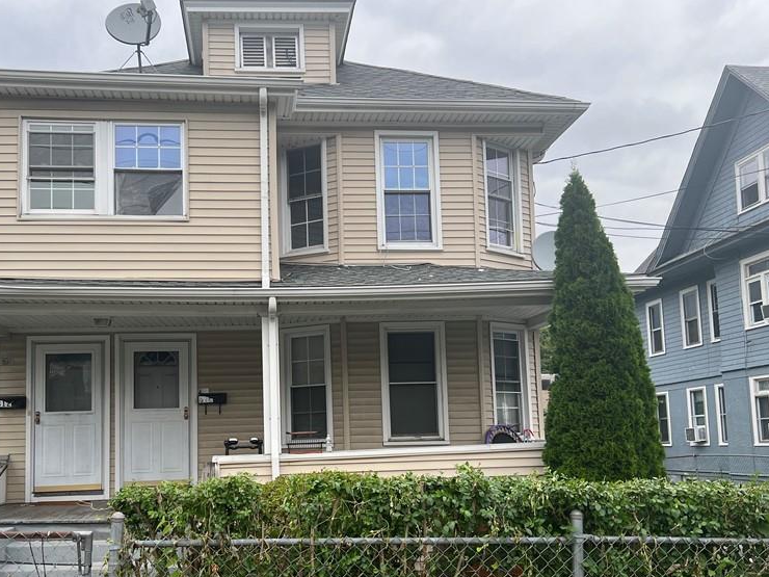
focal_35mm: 36
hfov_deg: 51.1
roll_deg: +2.0
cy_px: 365
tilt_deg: +6.3
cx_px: 323
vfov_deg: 39.4
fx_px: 800
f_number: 1.5
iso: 50
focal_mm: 5.7
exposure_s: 1/803
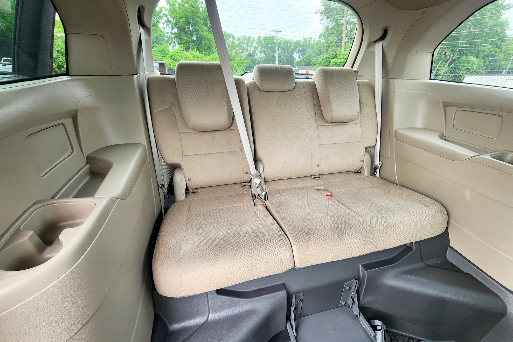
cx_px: 265
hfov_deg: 104.2
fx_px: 199
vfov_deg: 81.0
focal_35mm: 14
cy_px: 189
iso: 100
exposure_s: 1/60
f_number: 2.2
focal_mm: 2.2
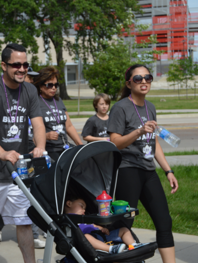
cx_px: 6
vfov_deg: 20.1
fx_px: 745
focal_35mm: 98
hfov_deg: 14.9
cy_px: 132
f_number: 8
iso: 100
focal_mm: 45
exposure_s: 1/250
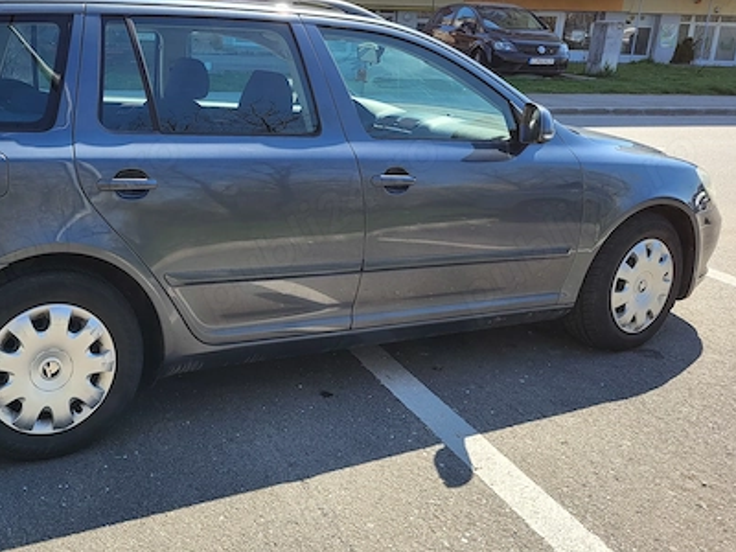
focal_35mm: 39
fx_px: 829
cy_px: 245
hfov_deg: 46.3
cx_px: 190
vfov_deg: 36.8
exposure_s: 1/950
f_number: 1.8
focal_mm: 5.4
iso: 40
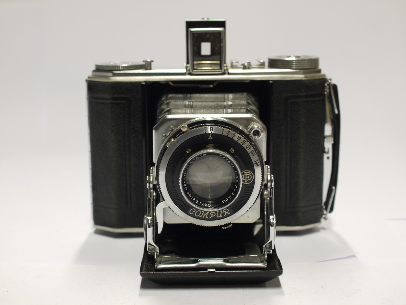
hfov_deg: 32.2
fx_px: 704
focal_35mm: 60
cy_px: 152
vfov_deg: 24.4
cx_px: 203
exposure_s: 1/25
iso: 400
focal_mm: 30
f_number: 5.6
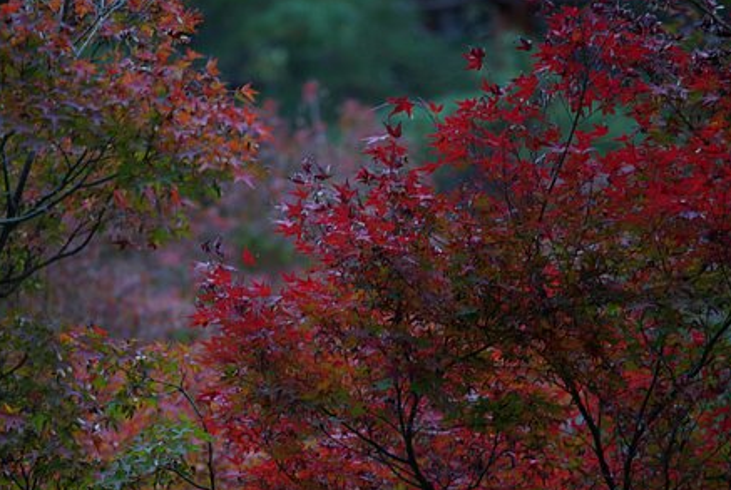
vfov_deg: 4.9
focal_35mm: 281
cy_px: 263
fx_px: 5715
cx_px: 355
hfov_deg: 7.3
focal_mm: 160
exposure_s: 1/10
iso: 400
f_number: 5.6
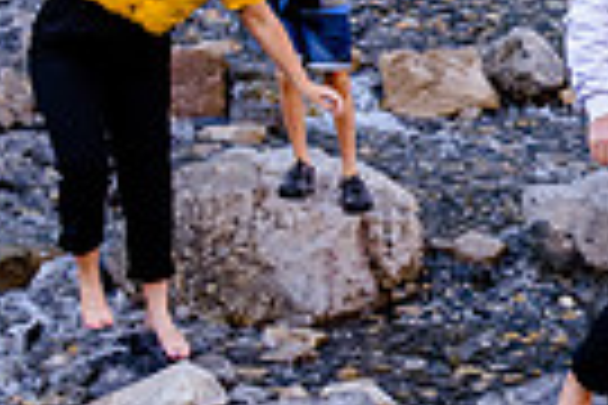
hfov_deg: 11.7
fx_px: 2905
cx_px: 698
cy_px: 2
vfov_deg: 7.9
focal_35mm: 172
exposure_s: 1/400
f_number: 4.5
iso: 1000
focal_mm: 40
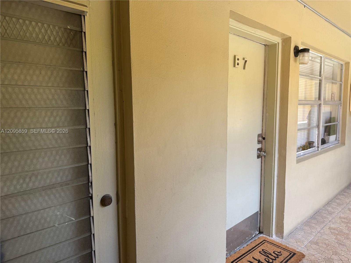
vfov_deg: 56.8
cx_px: 176
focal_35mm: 24
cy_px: 132
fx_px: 243
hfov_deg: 71.6
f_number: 1.78
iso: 80
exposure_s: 1/430
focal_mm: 6.76
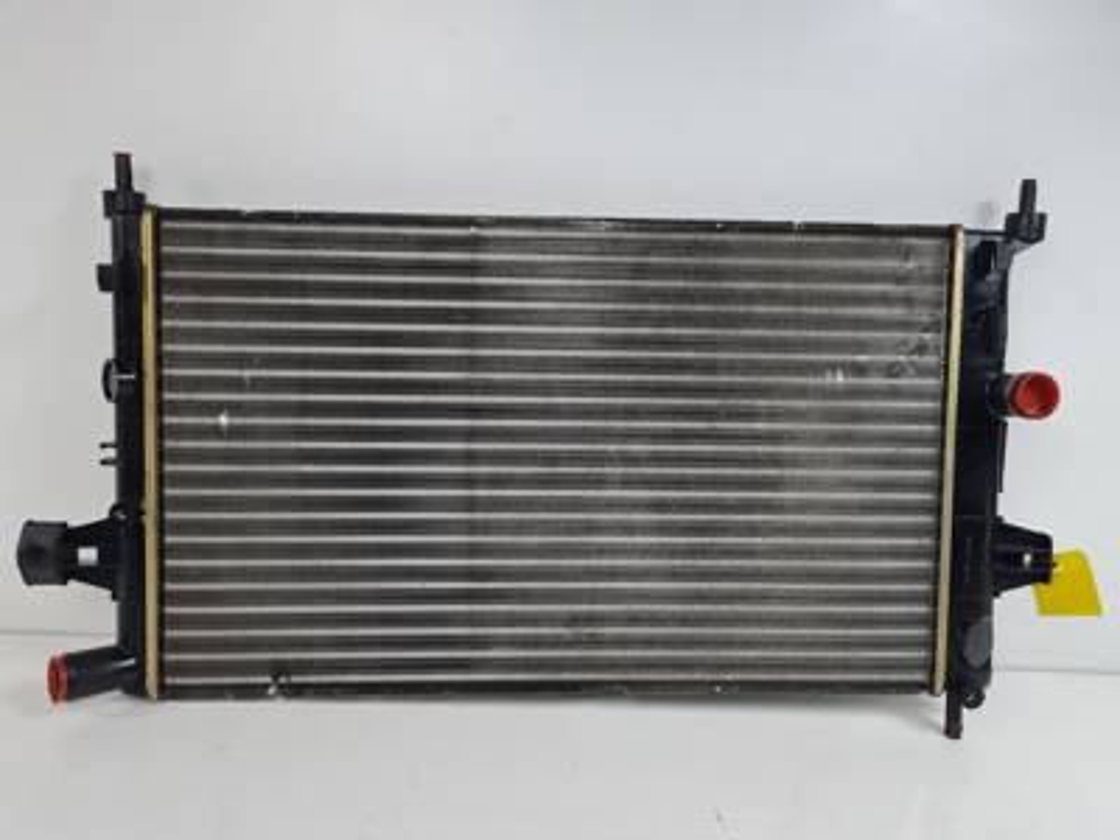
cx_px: 560
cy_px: 420
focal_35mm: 26
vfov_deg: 53.1
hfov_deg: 67.3
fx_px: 841
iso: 50
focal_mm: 5.4
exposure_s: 1/227
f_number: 1.8
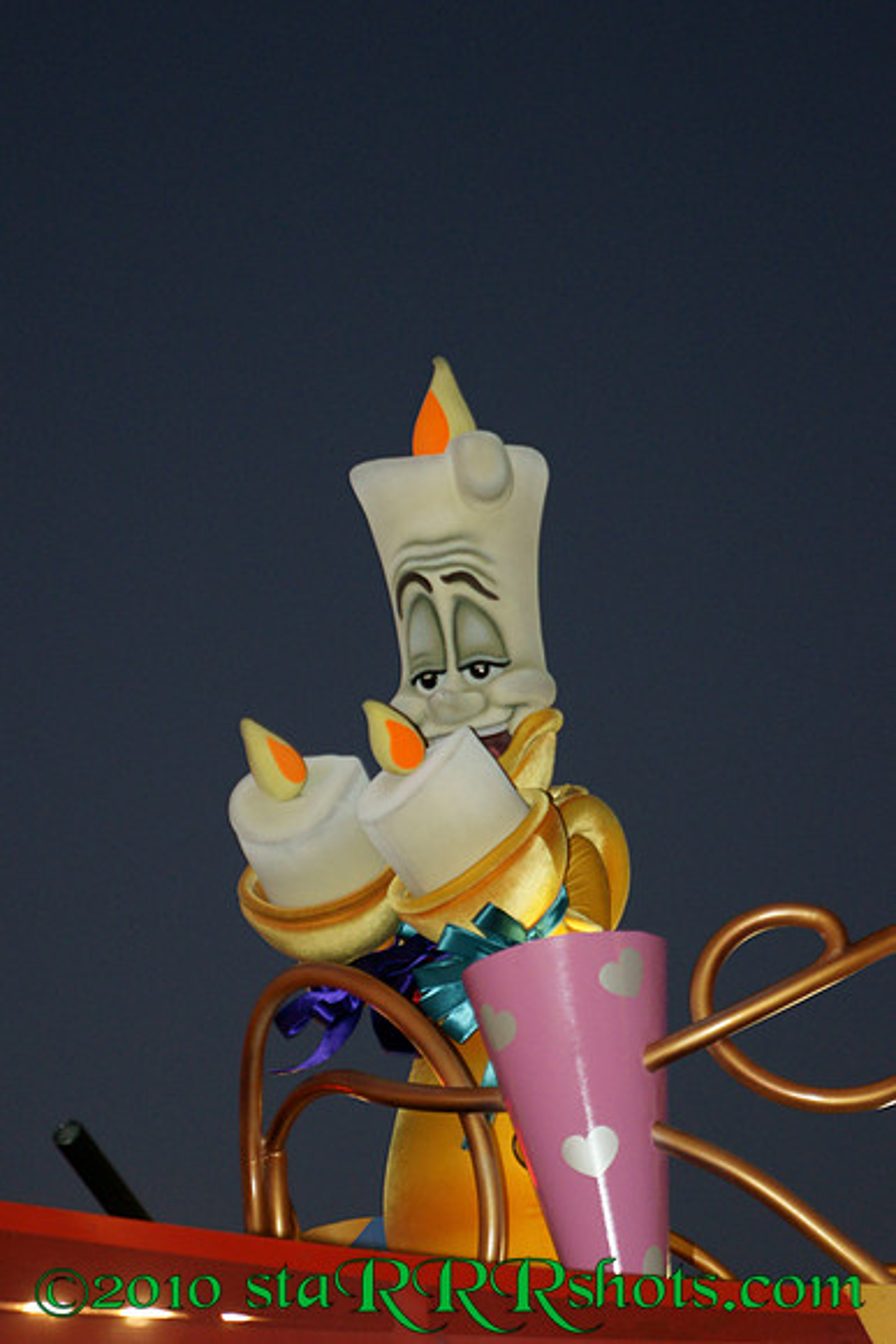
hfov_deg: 12.2
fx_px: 4197
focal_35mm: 112
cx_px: 448
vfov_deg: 18.2
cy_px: 672
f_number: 2.8
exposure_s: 1/125
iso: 800
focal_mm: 75
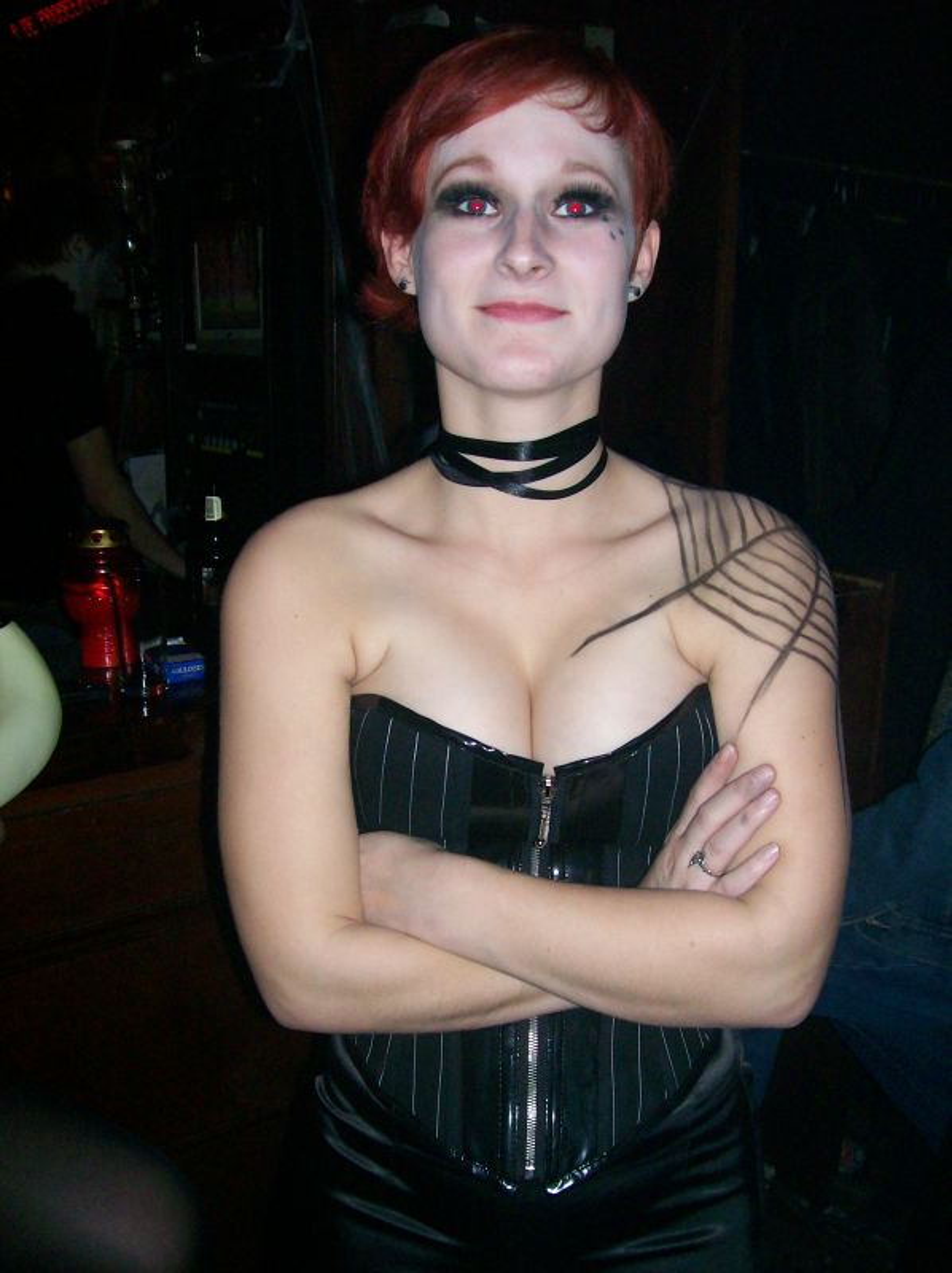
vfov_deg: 51.4
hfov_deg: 39.6
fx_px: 1323
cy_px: 636
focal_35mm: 36
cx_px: 476
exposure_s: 1/45.3
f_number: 2.7
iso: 140
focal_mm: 6
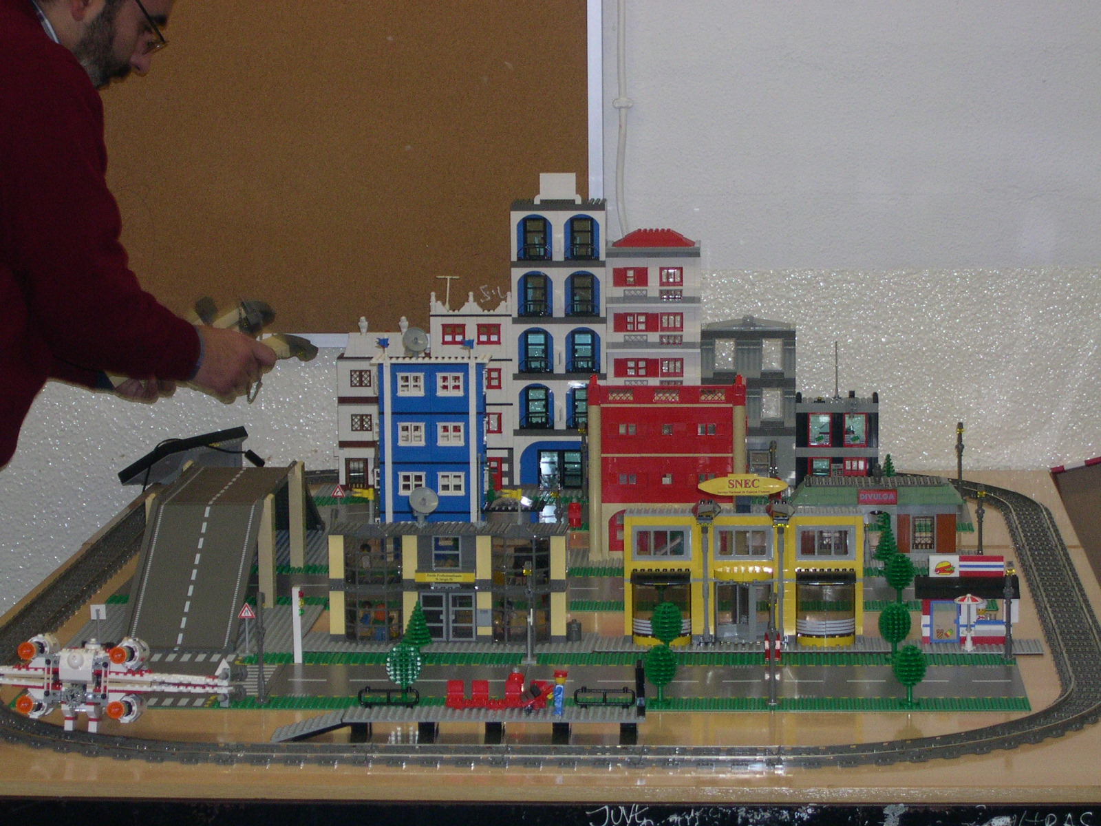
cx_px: 550
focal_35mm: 114
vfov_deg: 13.0
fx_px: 3626
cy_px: 413
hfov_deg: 17.3
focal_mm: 24
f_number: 4.9
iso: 365
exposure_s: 1/60
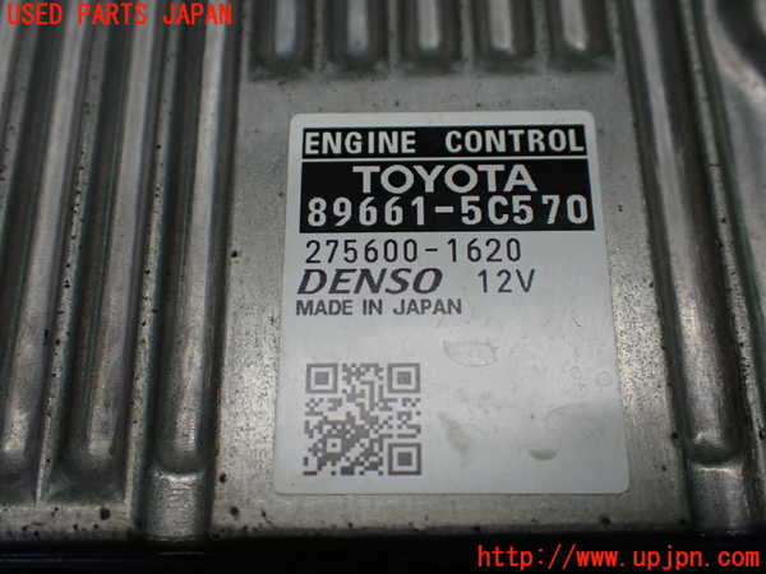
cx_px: 383
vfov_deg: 35.1
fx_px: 907
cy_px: 287
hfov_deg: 45.8
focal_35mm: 41
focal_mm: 7.31
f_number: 2.8
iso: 250
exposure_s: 1/160
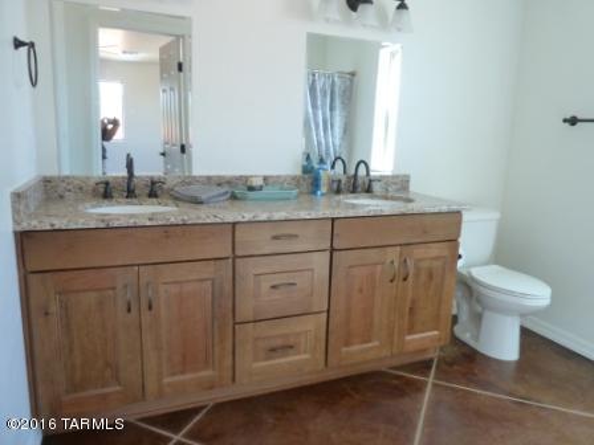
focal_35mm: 25
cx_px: 297
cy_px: 222
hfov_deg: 69.4
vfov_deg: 54.9
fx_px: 429
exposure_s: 1/30
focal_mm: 4.1
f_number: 3.3
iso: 320
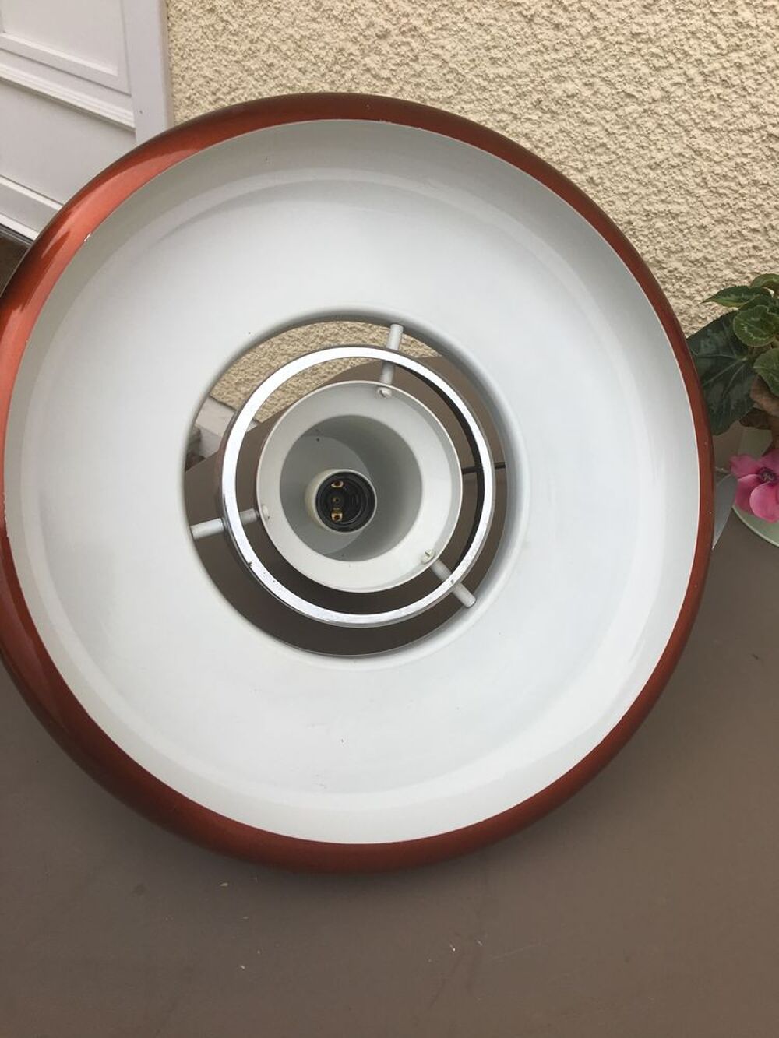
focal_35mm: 29
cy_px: 519
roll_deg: -7.1
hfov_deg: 48.2
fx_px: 870
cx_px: 390
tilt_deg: -40.2
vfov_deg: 61.7
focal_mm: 4.15
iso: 25
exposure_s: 1/345
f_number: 2.2
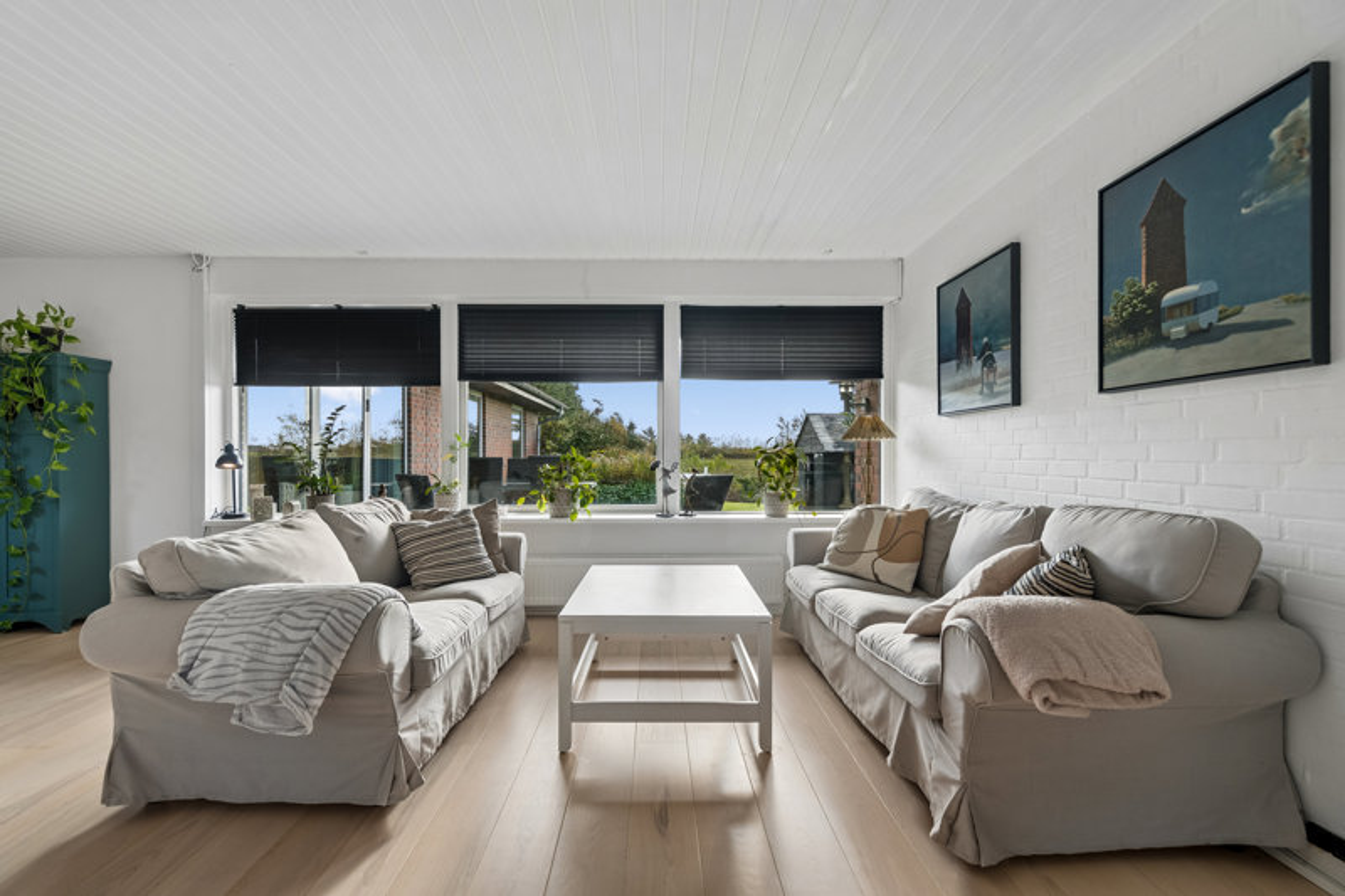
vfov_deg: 73.7
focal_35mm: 16
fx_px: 598
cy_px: 448
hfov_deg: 96.7
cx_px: 672
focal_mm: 16
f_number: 5.6
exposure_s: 1/125
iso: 400
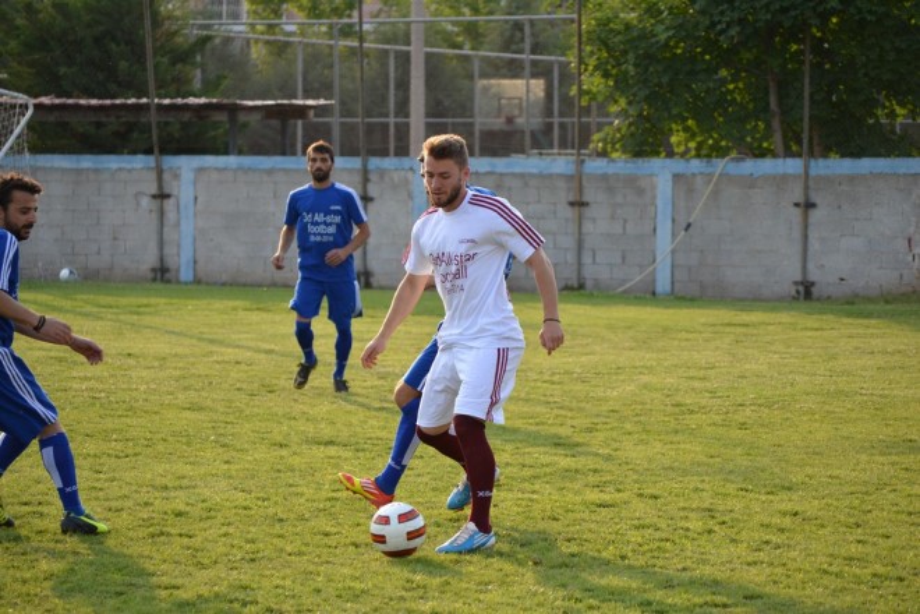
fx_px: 4216
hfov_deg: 12.5
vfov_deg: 8.3
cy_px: 307
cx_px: 460
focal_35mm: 165
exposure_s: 1/640
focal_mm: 110
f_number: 4.5
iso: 400
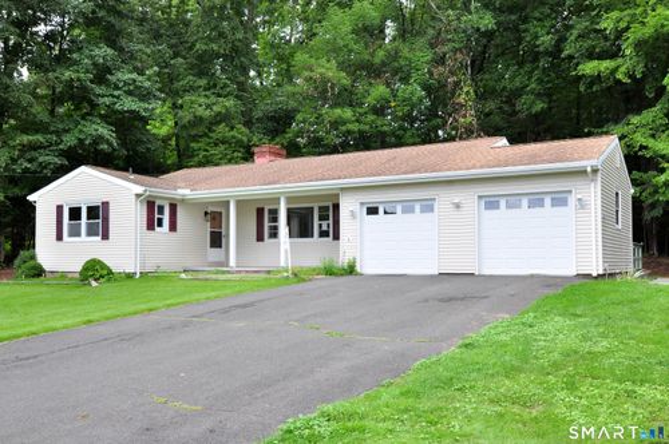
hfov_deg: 62.0
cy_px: 222
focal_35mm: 30
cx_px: 334
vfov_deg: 43.5
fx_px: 557
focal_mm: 20
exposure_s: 1/400
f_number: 8
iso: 800
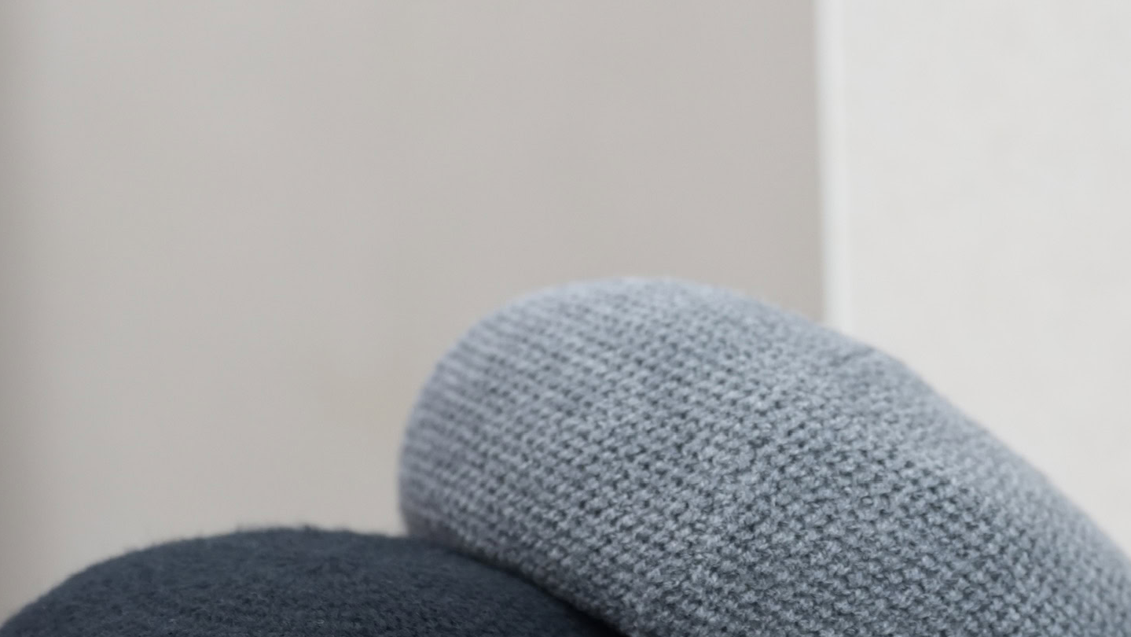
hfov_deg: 13.0
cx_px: 566
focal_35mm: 166
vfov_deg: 7.3
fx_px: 4979
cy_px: 532
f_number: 2.8
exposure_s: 1/125
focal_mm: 70
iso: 1000
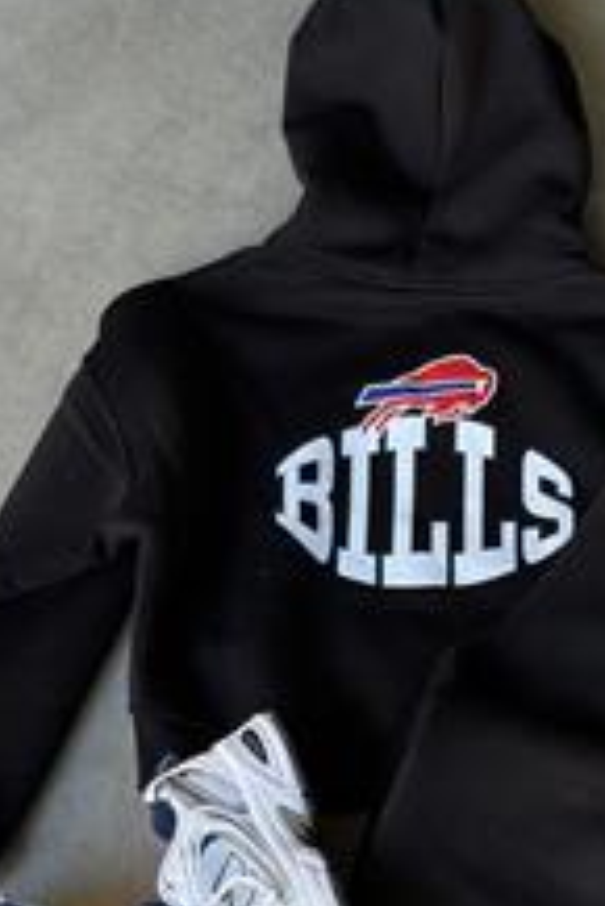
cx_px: 421
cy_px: 635
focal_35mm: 98
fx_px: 2466
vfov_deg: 20.7
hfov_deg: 14.0
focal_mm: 6.86
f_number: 1.78
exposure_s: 1/60
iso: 125
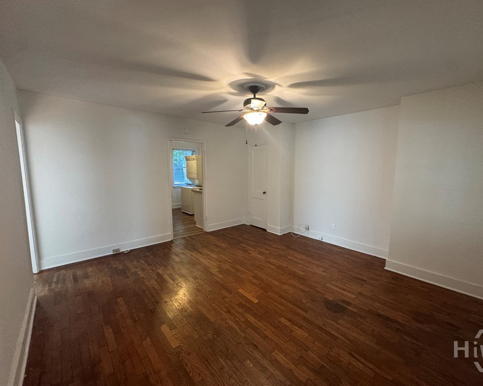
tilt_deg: -7.4
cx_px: 260
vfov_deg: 84.0
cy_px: 192
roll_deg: -0.9
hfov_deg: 96.6
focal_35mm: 15
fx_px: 214
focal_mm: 2.22
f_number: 2.2
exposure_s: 1/60
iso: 500
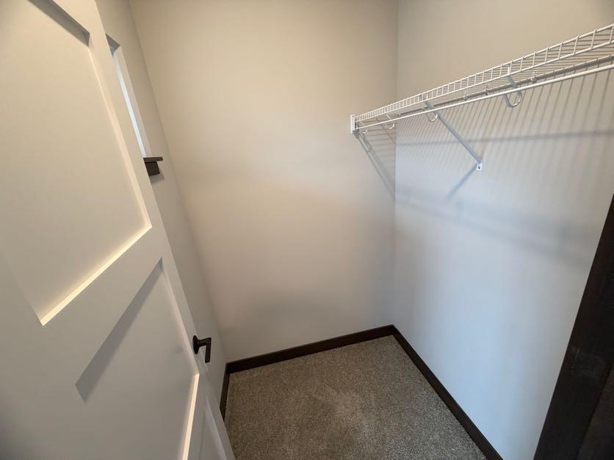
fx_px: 248
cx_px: 307
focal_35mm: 14
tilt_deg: -18.8
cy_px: 230
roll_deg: +6.1
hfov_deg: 102.1
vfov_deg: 85.7
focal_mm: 2.22
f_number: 2.2
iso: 200
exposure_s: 1/60
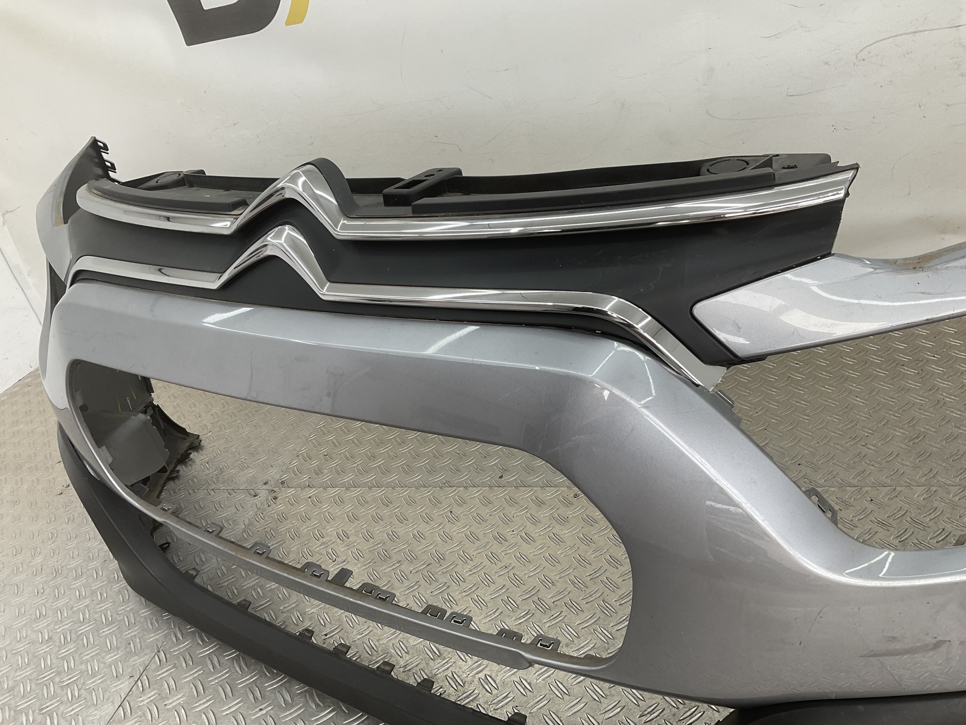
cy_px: 362
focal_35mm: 29
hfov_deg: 61.7
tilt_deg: -30.2
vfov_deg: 48.2
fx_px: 809
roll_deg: +11.2
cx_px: 483
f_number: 1.8
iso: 16
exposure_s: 1/100
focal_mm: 3
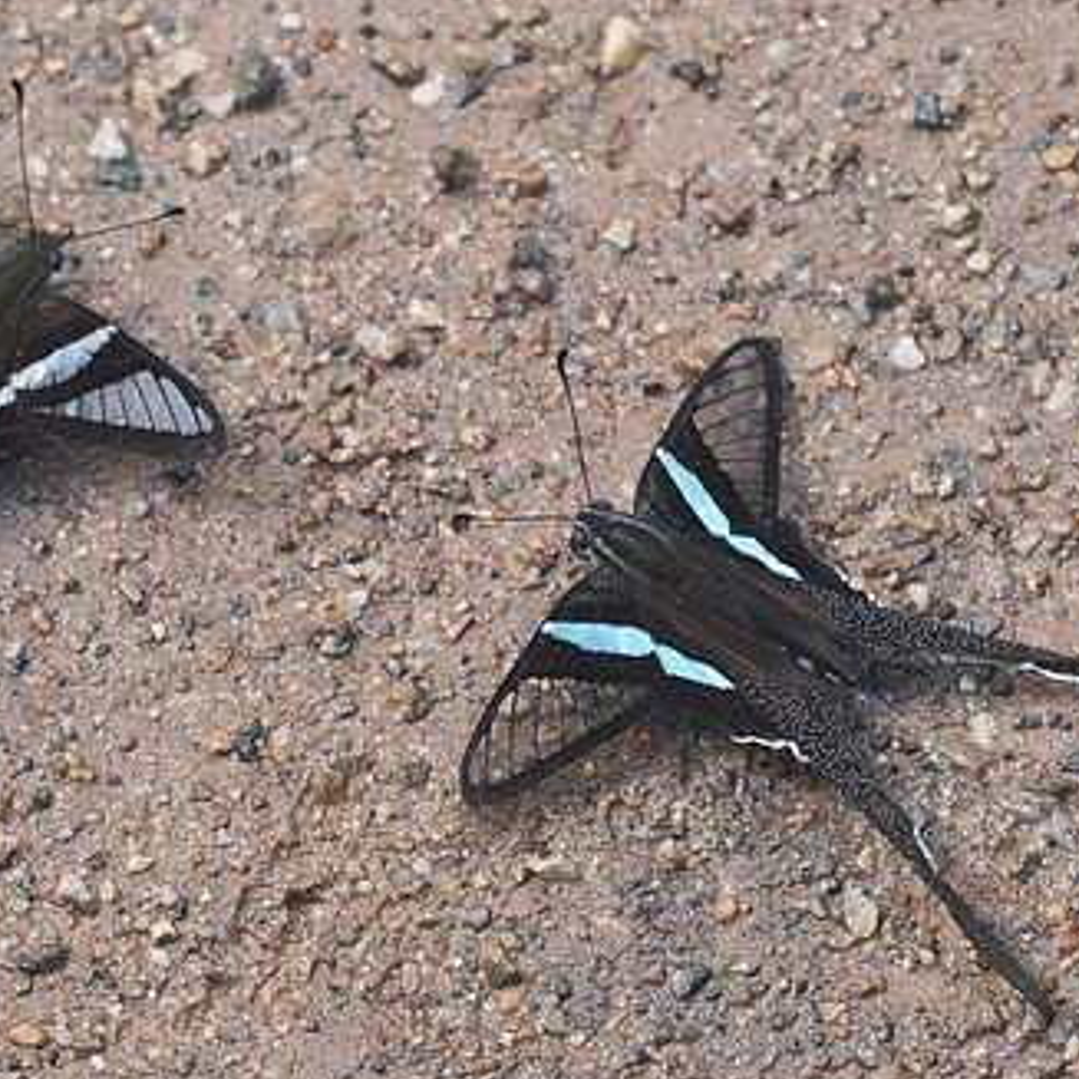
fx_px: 16398
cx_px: 624
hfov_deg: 3.8
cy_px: 661
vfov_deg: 3.8
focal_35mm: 465
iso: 800
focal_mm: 150
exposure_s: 1/400
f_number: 5
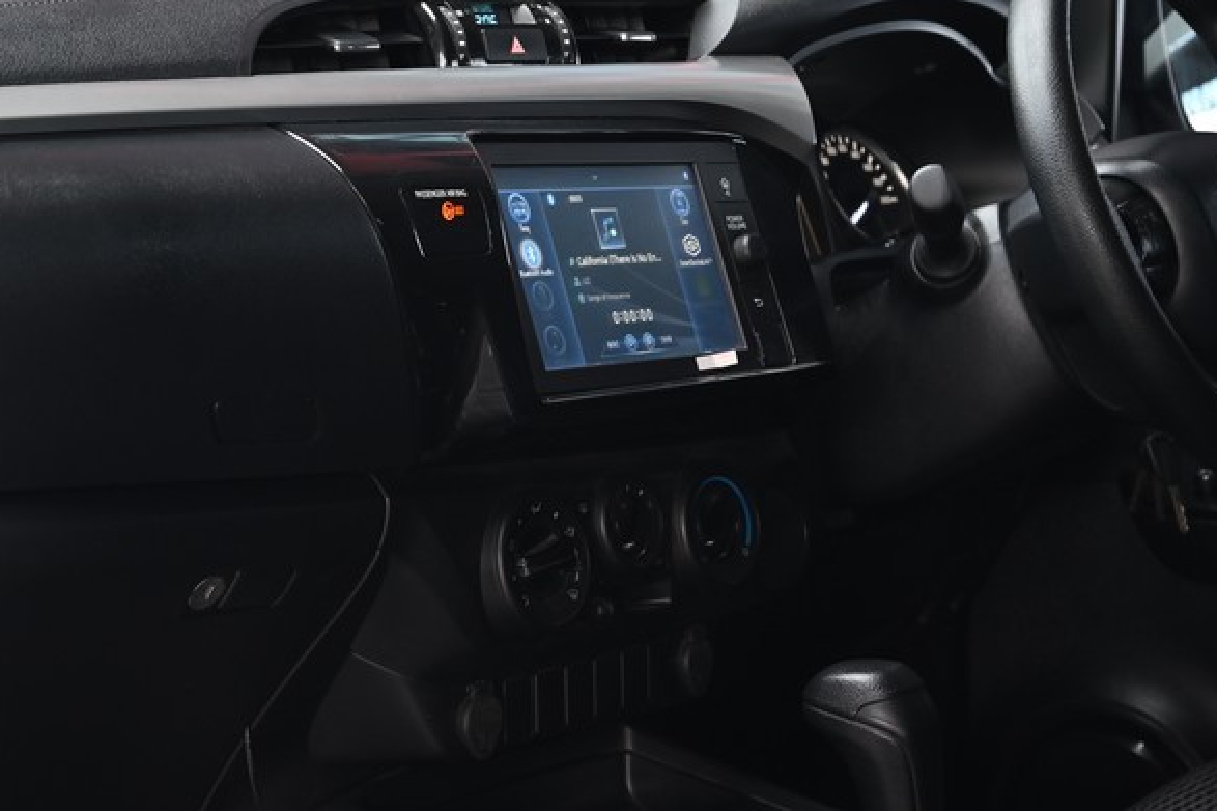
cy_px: 363
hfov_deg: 26.9
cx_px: 413
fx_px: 2535
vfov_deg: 18.2
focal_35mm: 75
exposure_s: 1/30
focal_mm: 40
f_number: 5.6
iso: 400
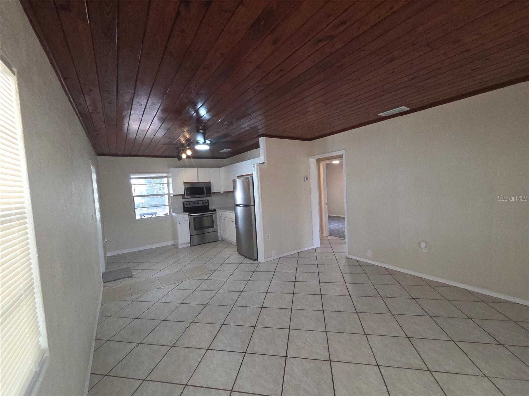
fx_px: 199
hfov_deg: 106.2
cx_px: 264
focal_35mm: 13
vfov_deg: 89.9
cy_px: 198
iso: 250
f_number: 2.2
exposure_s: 1/60
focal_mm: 2.2
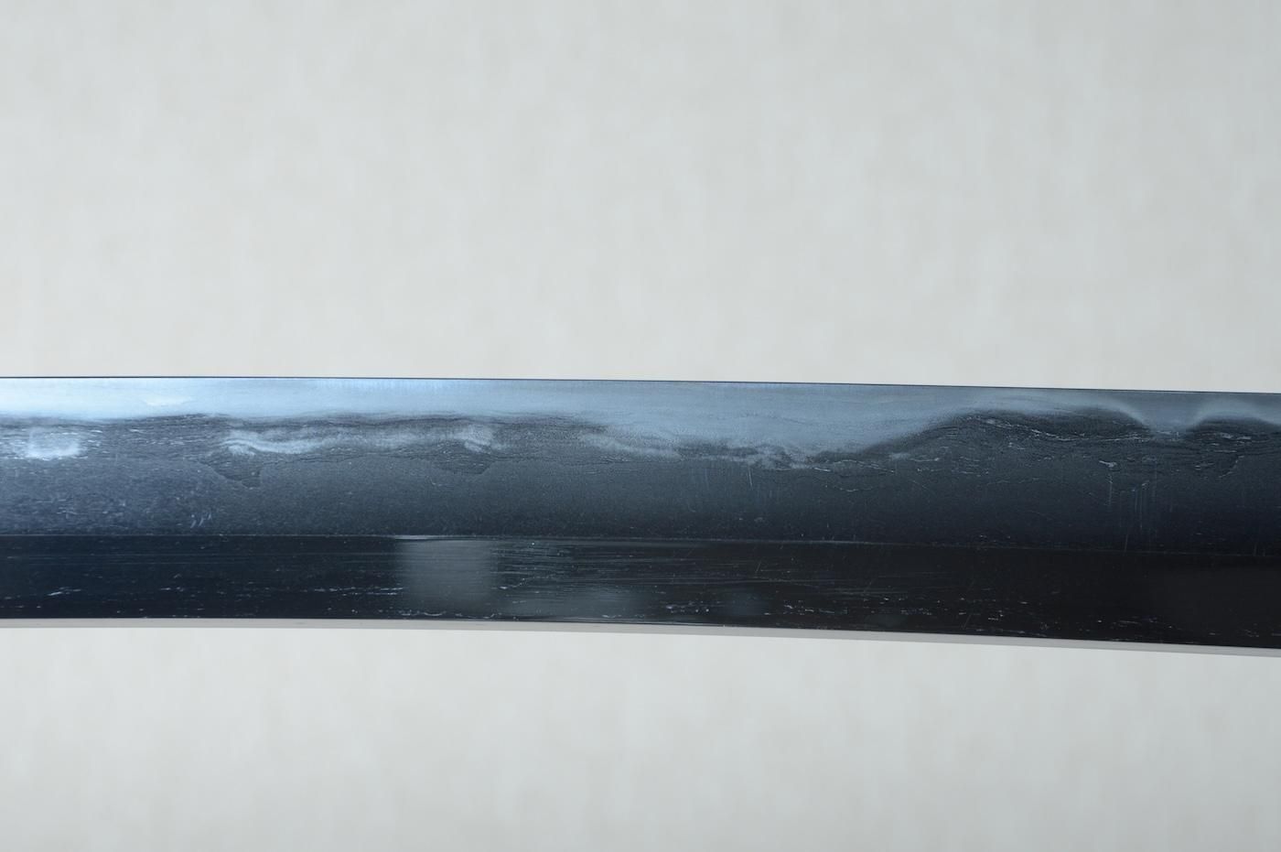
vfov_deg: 10.1
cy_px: 426
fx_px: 4800
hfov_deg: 15.2
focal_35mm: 135
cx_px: 640
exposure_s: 1/1.6
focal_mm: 90
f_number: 11
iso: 400
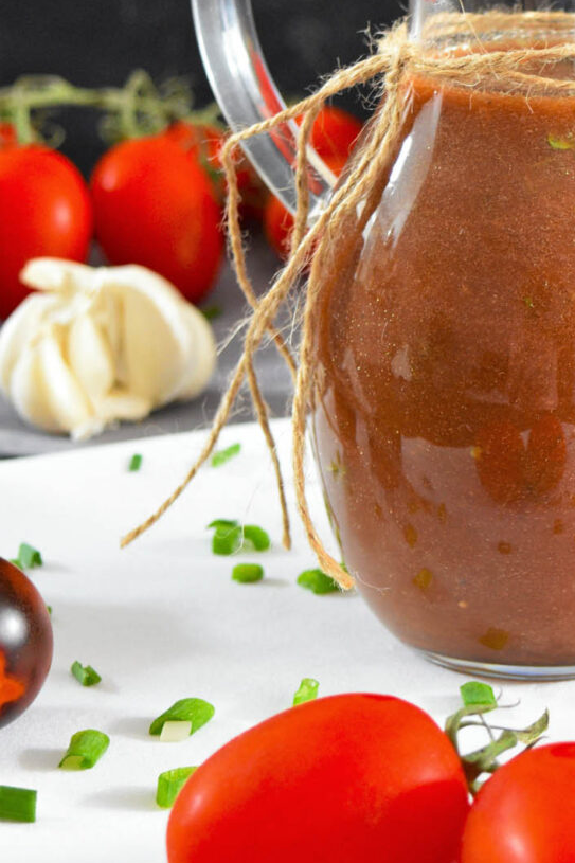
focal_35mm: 130
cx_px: 516
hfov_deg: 10.5
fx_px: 3116
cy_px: 335
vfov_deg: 15.8
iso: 1600
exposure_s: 1/10
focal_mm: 46
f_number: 5
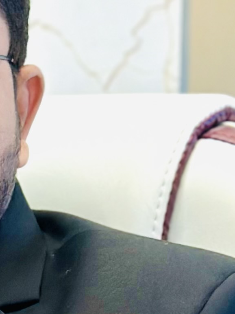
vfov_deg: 7.8
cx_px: -178
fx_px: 2273
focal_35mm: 251
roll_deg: -1.6
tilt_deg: -2.0
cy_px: 430
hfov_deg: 5.8
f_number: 1.78
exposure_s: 1/100
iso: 200
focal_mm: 6.86
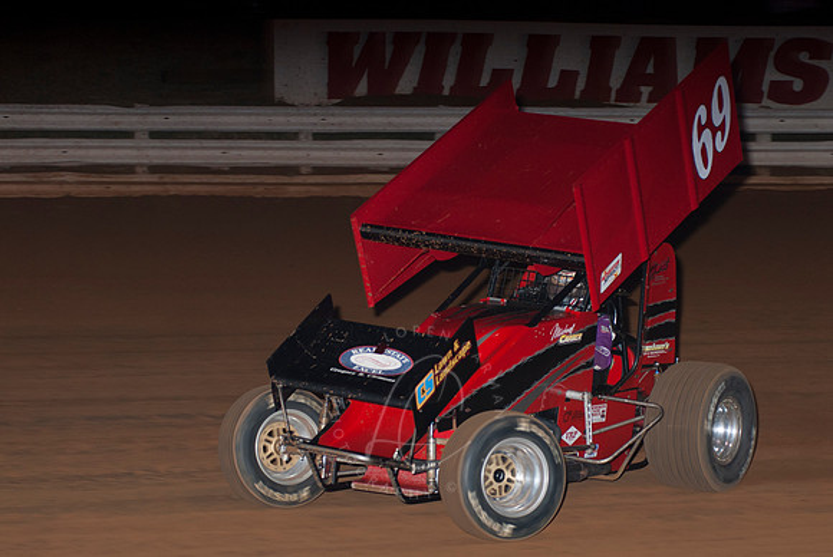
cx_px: 416
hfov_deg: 17.0
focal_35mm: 120
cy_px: 278
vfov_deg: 11.4
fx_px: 2779
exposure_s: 1/400
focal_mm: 80
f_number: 4
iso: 200
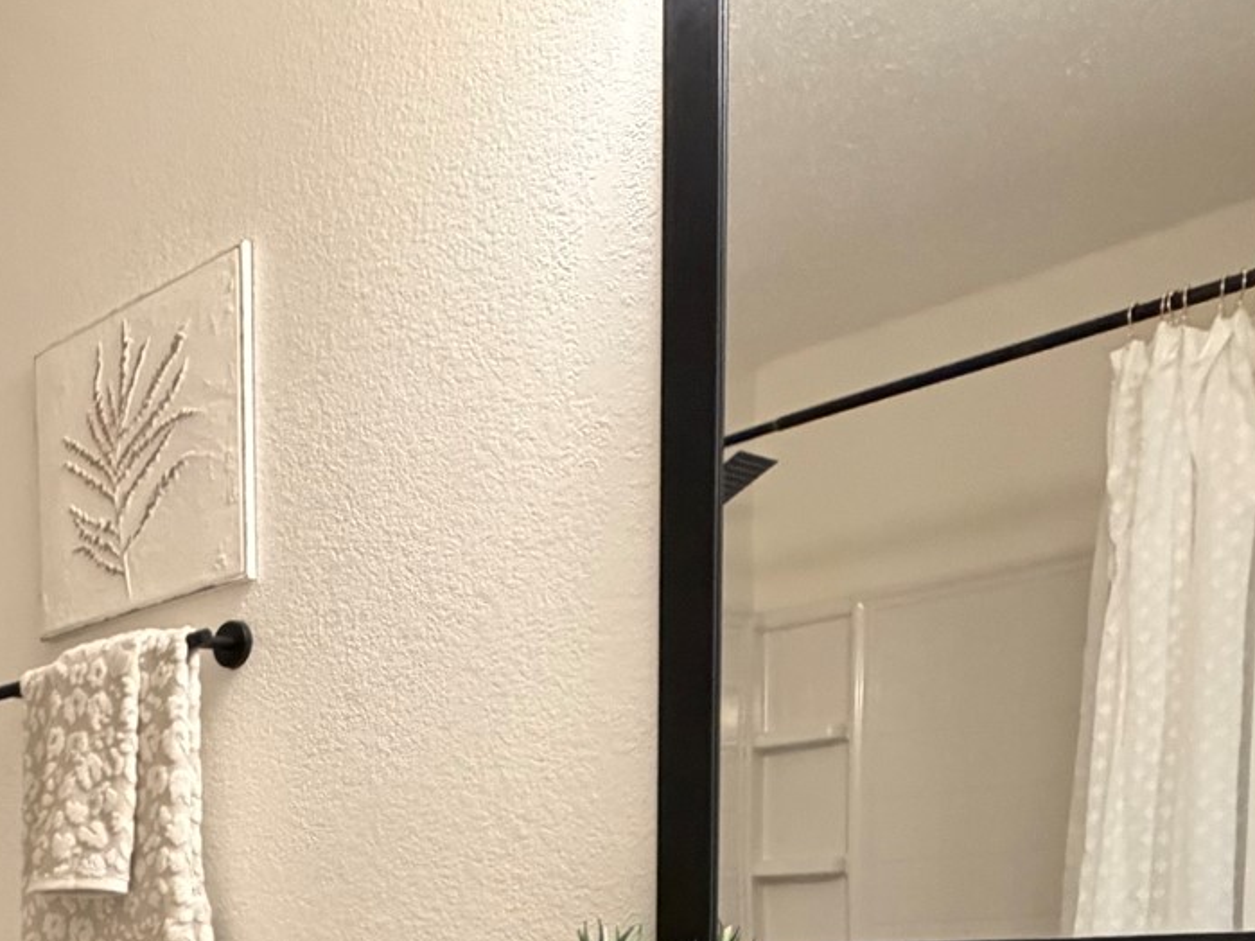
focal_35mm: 41
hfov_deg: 39.5
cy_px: 1126
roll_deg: +1.7
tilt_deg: -5.1
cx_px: -41
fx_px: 1486
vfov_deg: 30.0
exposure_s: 1/60
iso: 800
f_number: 2.2
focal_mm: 2.22
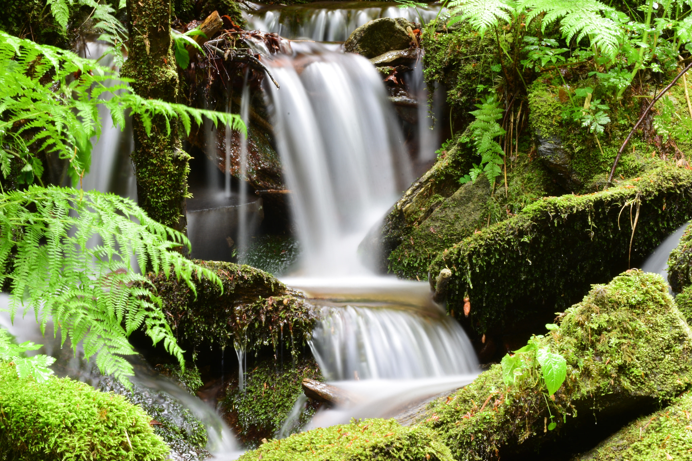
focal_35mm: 150
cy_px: 230
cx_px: 346
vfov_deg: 9.1
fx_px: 2883
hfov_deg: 13.7
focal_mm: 100
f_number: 32
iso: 100
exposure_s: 20
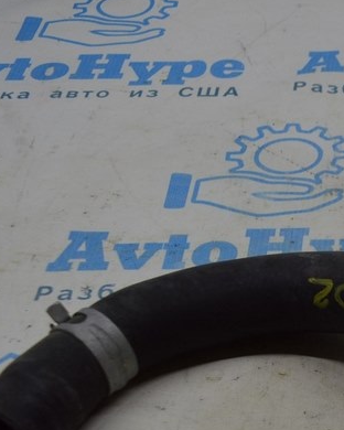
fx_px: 1174
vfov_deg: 20.5
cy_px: 352
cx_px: 496
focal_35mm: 92
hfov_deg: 15.5
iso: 400
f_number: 5.6
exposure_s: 1/125
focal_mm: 25
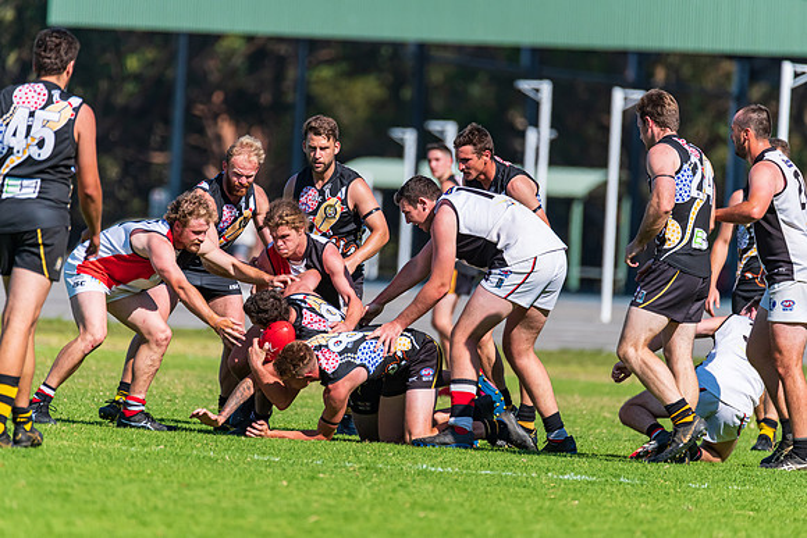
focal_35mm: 554
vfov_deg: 2.5
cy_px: 269
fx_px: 12412
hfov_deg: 3.7
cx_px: 404
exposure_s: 1/4000
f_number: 6.3
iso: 800
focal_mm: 550
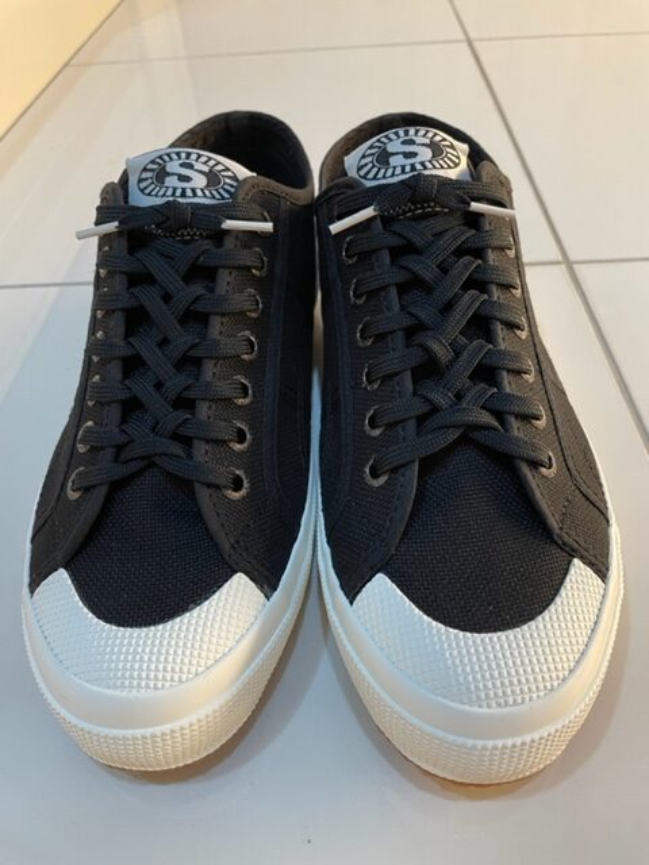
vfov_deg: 67.3
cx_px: 324
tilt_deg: -45.0
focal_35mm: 26
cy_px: 432
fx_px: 650
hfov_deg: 53.1
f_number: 1.6
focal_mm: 4.2
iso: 125
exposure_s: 1/60
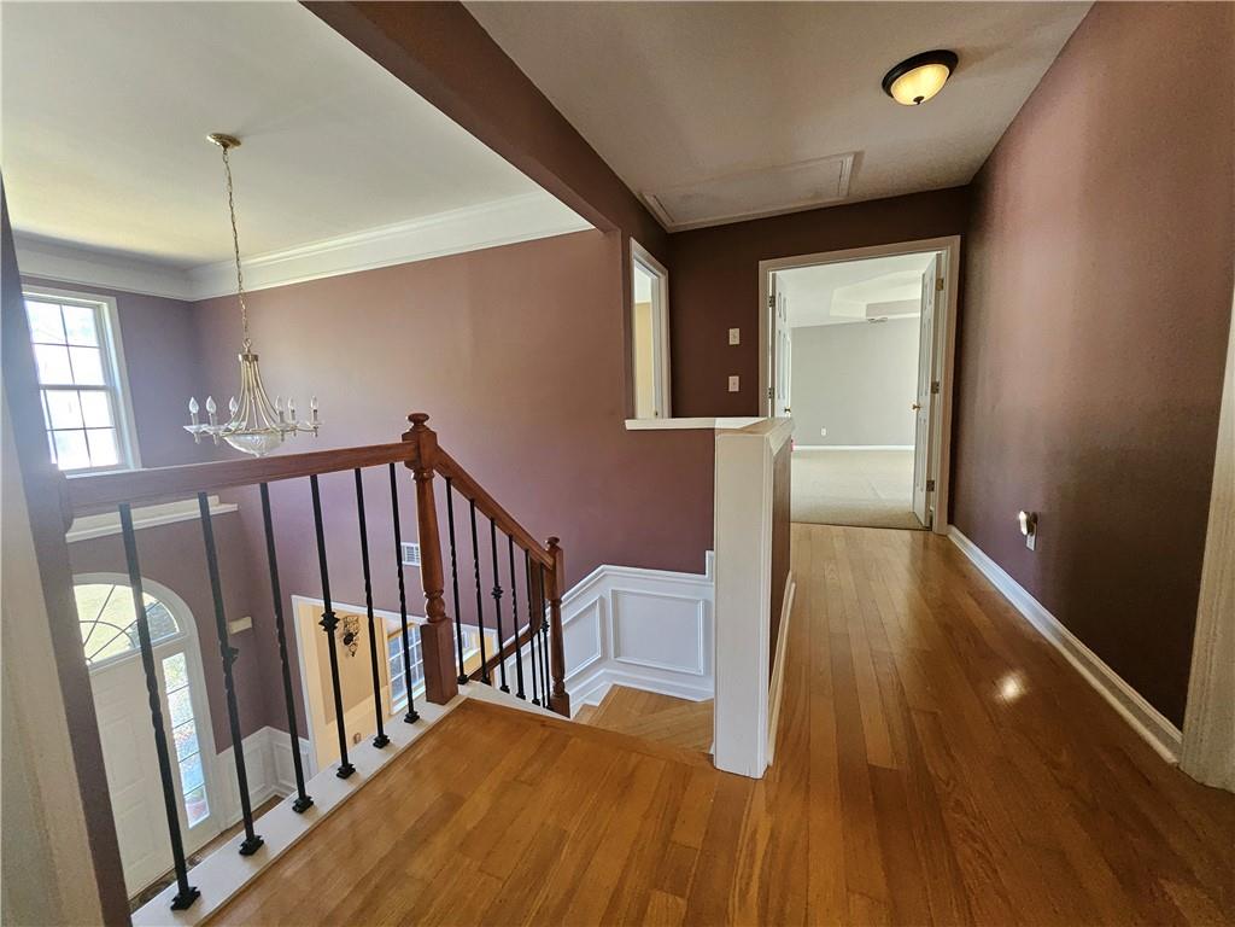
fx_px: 464
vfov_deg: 89.9
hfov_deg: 106.2
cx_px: 618
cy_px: 464
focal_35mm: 13
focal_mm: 1.7
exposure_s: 1/60
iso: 400
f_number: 2.2
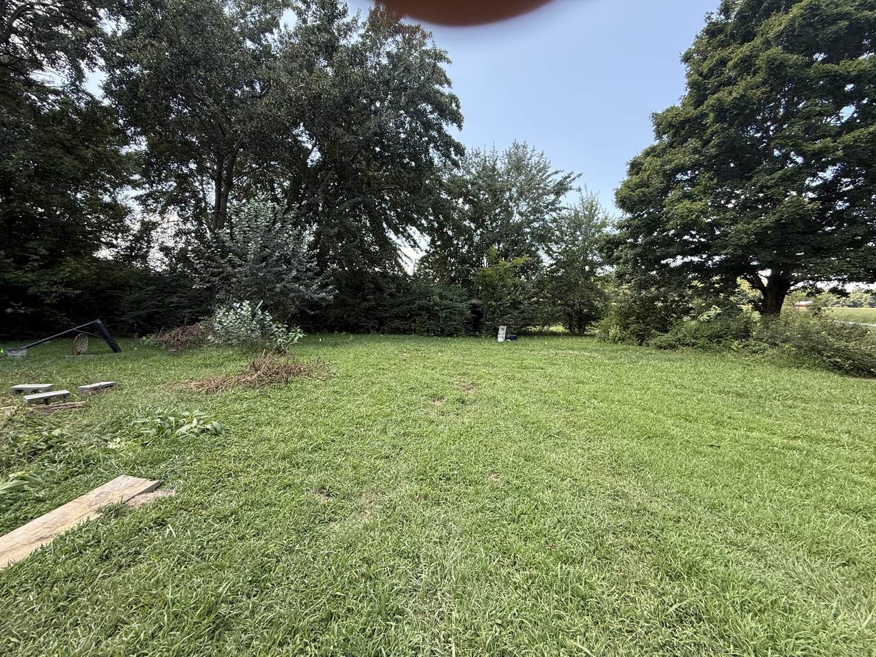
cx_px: 438
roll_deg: -0.3
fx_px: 354
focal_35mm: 14
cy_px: 328
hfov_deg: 102.1
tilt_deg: -3.2
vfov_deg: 85.7
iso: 64
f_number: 2.2
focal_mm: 2.22
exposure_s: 1/298
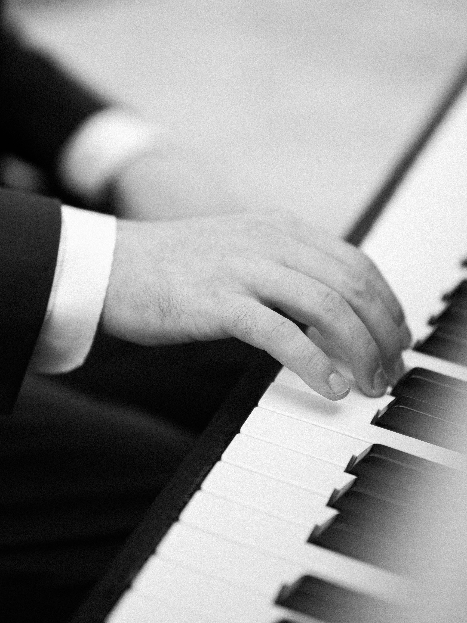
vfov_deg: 21.8
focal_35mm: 90
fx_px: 1619
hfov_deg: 16.4
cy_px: 312
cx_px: 234
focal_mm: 45
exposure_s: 1/800
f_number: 1.2
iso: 200
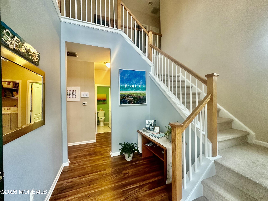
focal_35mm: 14
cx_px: 134
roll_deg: +0.5
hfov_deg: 102.1
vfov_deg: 85.7
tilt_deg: -0.4
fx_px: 108
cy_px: 100
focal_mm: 2.22
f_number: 2.2
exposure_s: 1/60
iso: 200
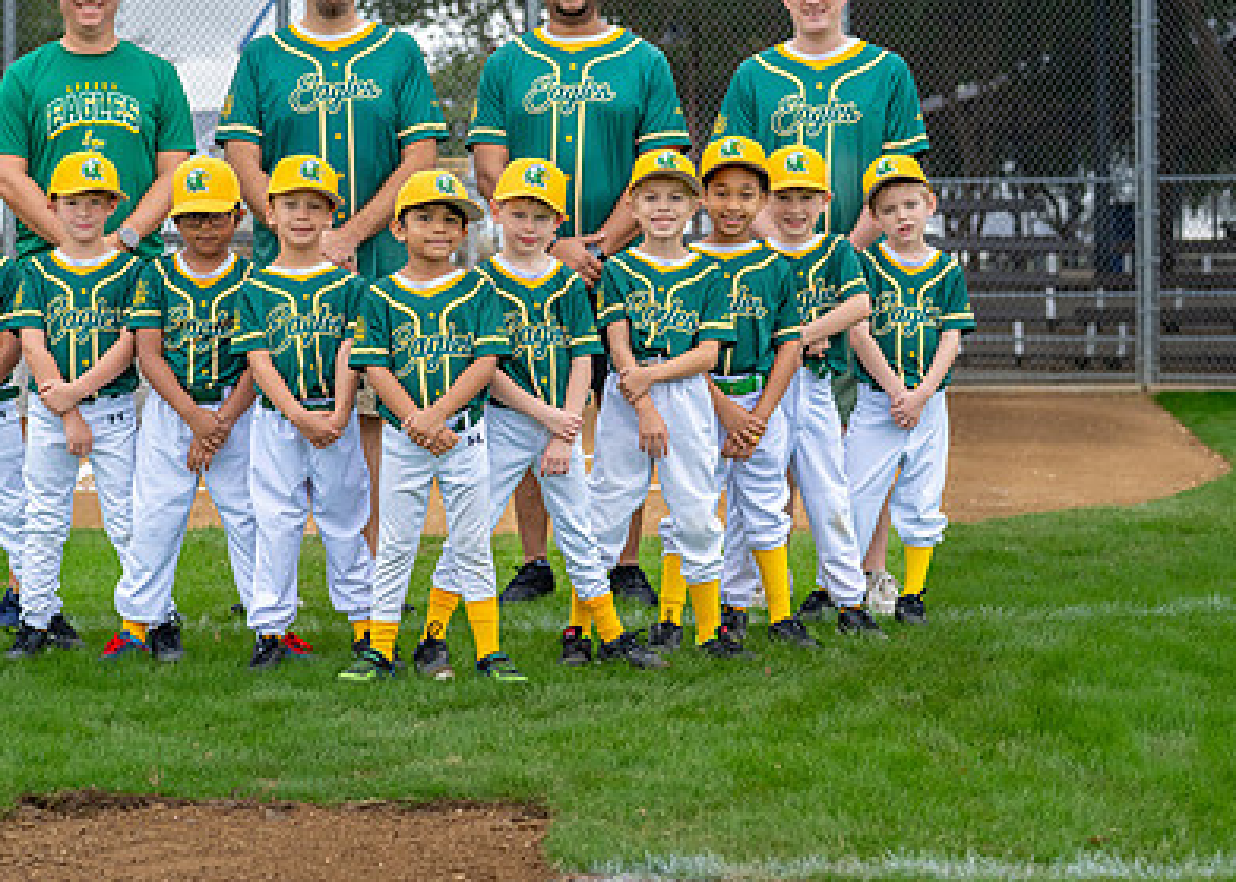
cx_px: 428
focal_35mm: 84
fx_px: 2948
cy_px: 315
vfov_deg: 17.0
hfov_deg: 23.6
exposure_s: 1/1000
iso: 320
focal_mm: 50
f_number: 2.5
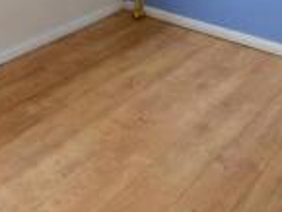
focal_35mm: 65
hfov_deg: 28.1
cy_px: -24
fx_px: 530
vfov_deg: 21.4
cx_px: 5
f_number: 5
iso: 400
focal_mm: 10
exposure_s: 1/100
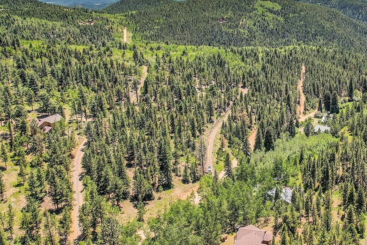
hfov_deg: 46.4
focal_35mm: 40
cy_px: 73
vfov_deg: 33.0
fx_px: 408
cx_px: 284
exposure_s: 1/160
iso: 100
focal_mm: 8.4
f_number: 2.8
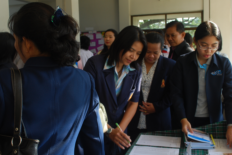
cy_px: 75
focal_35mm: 40
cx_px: 108
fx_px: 258
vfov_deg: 33.5
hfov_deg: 48.4
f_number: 7.1
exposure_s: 1/80
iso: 200
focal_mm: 22
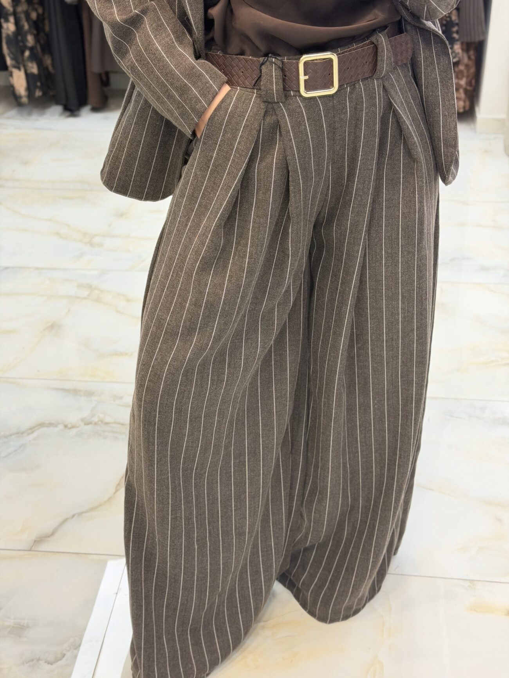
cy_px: 339
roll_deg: +1.1
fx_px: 941
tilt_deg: -33.3
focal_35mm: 48
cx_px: 254
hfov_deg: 30.3
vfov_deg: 39.7
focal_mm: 6.76
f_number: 1.78
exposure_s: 1/60
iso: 125
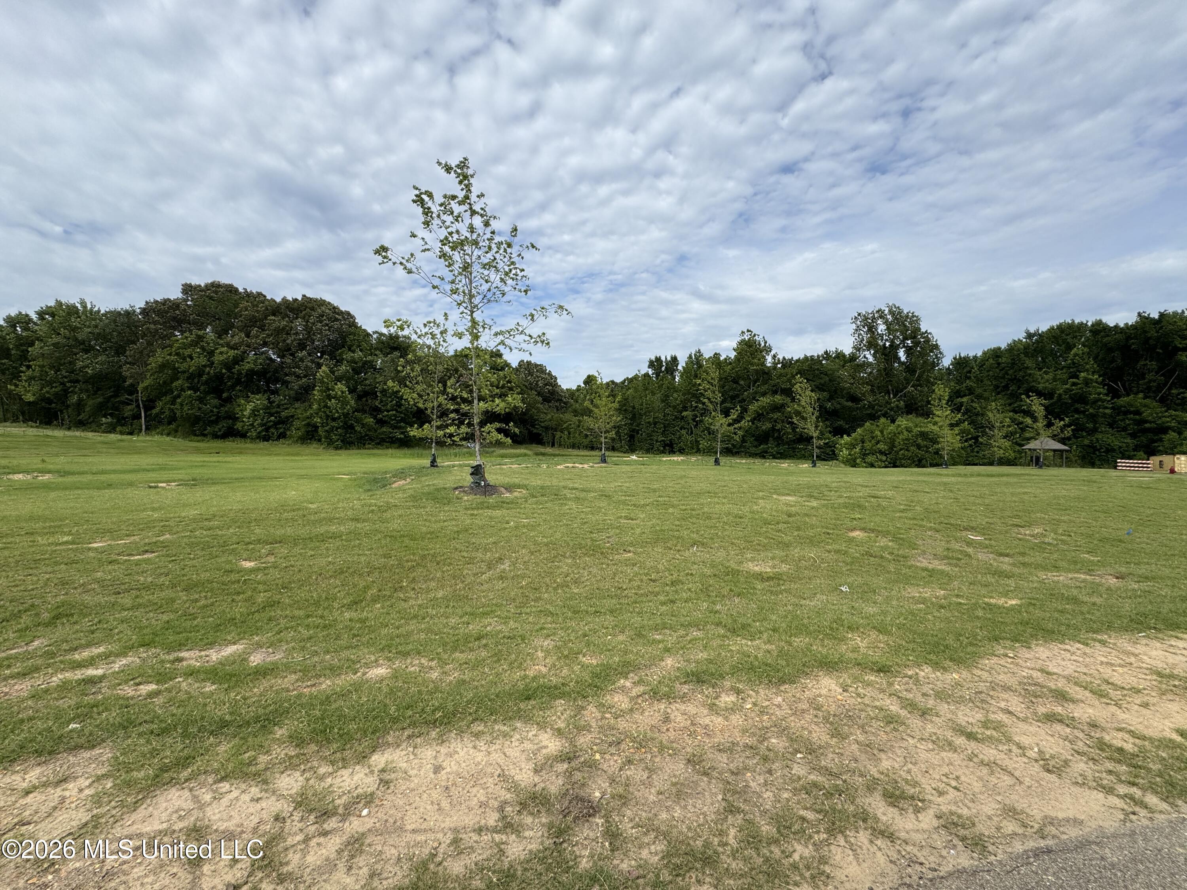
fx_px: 480
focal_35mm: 14
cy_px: 445
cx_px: 594
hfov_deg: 102.1
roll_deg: -1.3
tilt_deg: -0.1
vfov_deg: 85.7
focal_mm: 2.22
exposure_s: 1/1346
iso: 40
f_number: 2.2
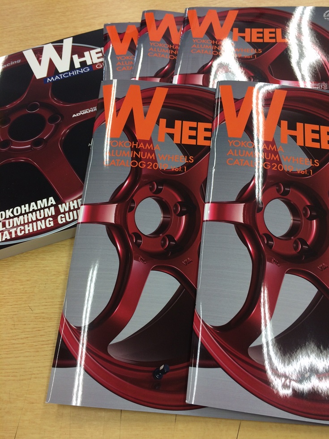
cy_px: 220
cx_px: 164
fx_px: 367
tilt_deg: -57.7
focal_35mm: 29
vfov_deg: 61.7
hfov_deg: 48.2
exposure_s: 1/60
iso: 40
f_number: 2.2
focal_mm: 4.15
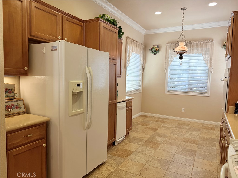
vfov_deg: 56.8
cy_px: 89
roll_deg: -1.1
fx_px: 165
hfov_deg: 71.6
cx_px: 119
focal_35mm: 24
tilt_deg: -4.1
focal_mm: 6.76
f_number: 1.78
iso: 80
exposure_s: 1/120
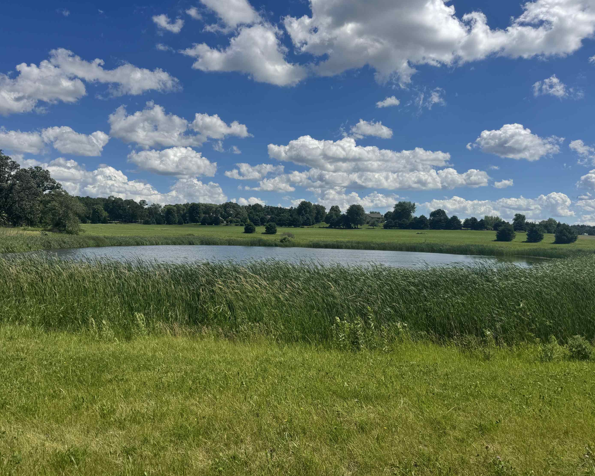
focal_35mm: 26
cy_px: 241
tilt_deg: -2.4
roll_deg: -1.4
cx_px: 281
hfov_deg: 66.0
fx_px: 458
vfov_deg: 54.9
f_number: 1.78
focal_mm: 6.76
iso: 80
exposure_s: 1/9009
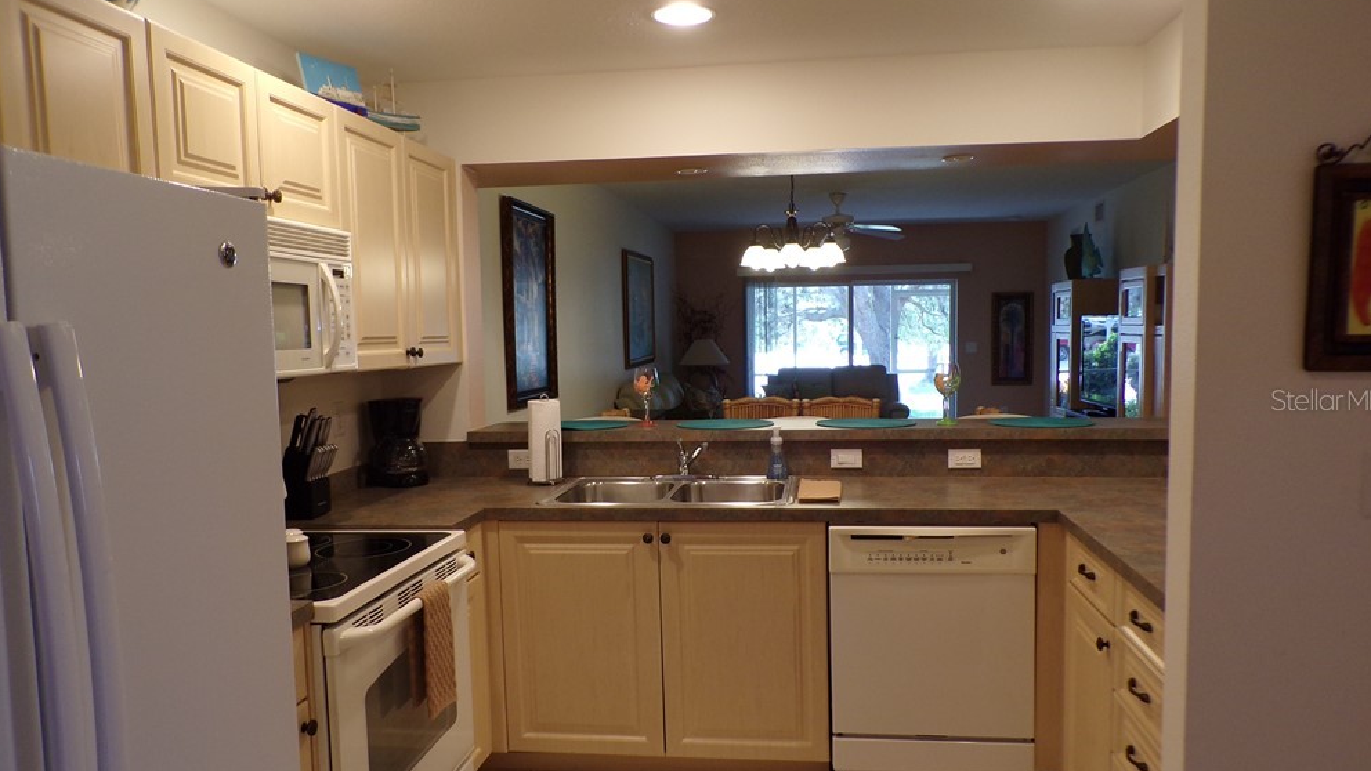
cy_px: 399
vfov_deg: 42.9
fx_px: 982
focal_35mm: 27
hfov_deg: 69.9
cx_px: 694
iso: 126
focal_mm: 4.3
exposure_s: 1/34
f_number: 3
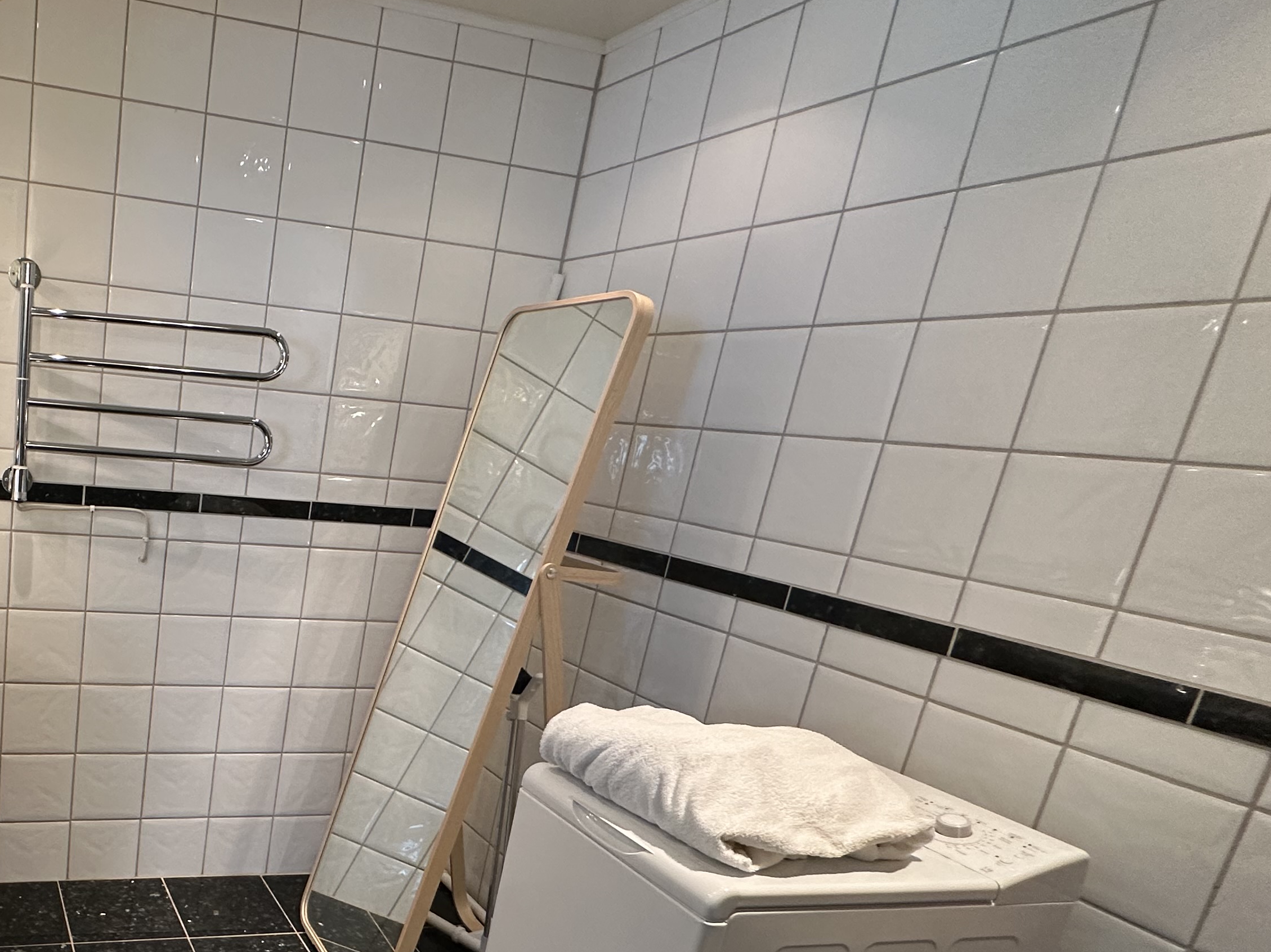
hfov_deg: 60.6
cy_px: 644
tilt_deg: -15.0
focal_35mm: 25
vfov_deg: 53.7
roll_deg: -5.1
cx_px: 167
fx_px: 918
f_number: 2.2
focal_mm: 2.22
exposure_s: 1/50
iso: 200
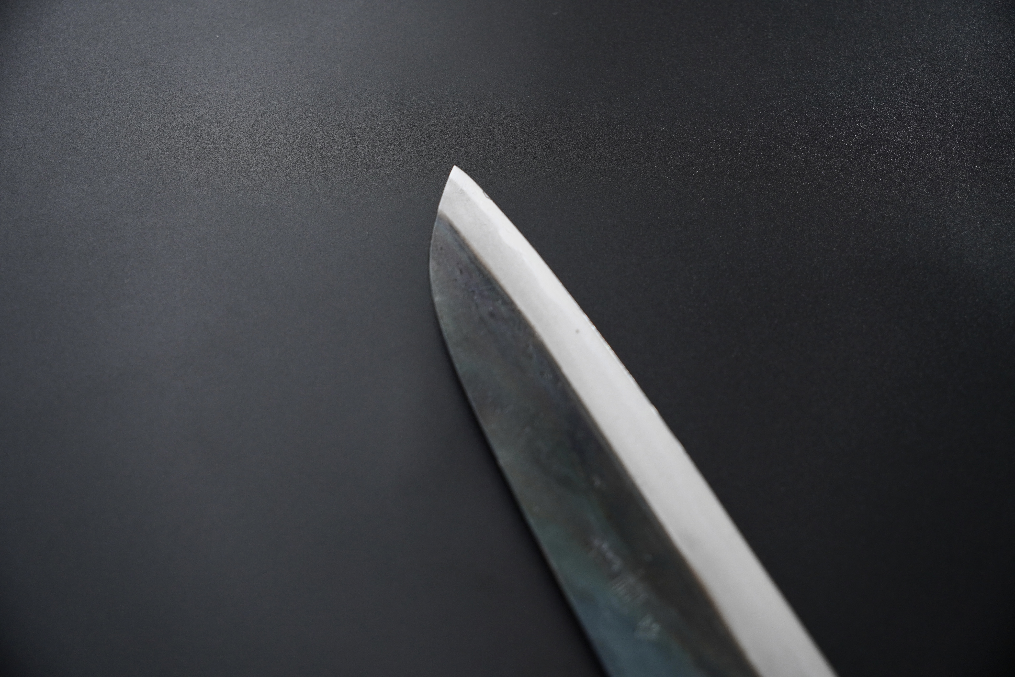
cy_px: 338
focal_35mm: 44
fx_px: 1239
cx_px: 508
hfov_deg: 44.5
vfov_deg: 30.5
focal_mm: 29.3
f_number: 3.5
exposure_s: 1/160
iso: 320
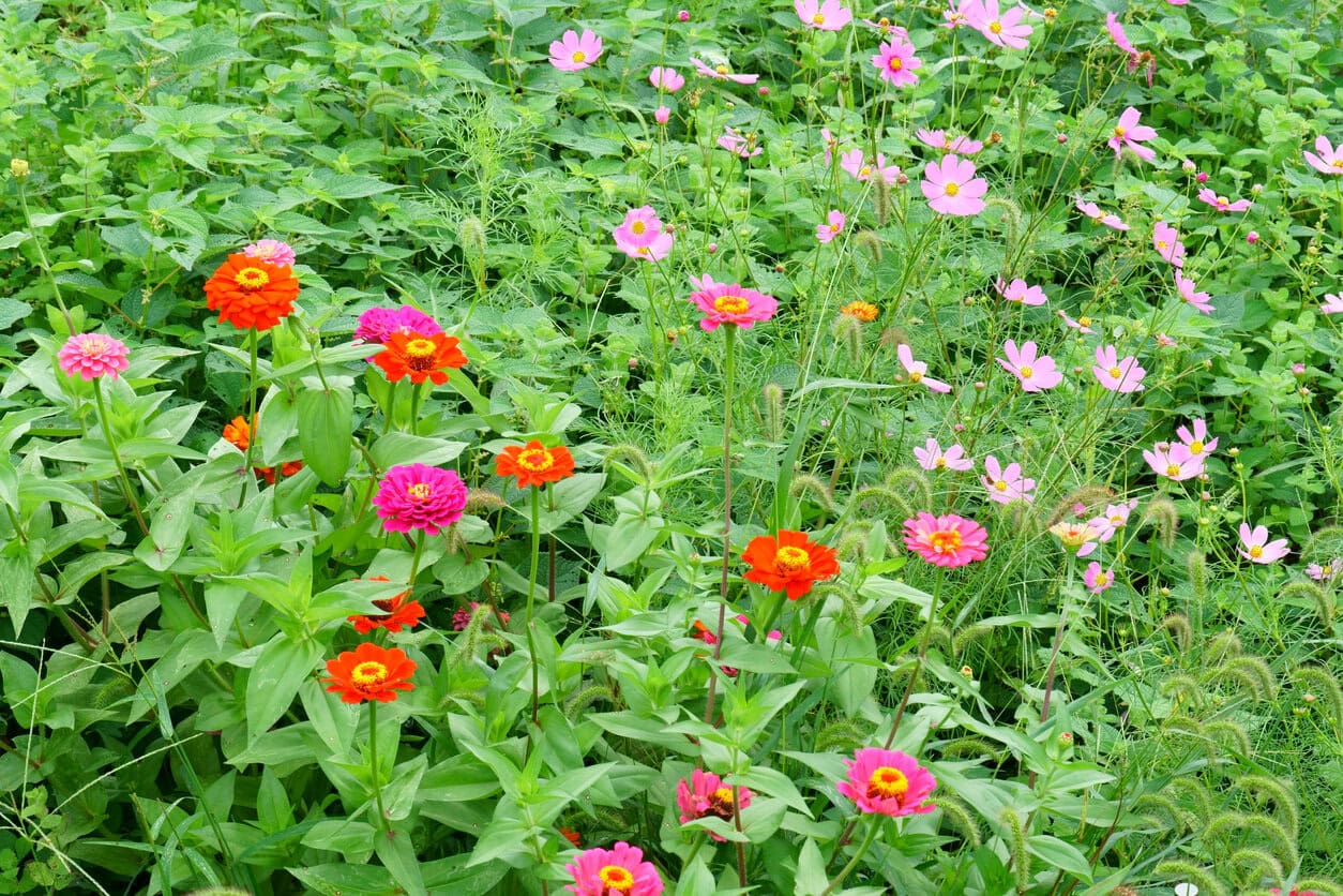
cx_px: 672
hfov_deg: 20.3
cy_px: 448
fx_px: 3749
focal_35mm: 100
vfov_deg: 13.6
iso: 200
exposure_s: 1/100
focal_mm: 67
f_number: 10
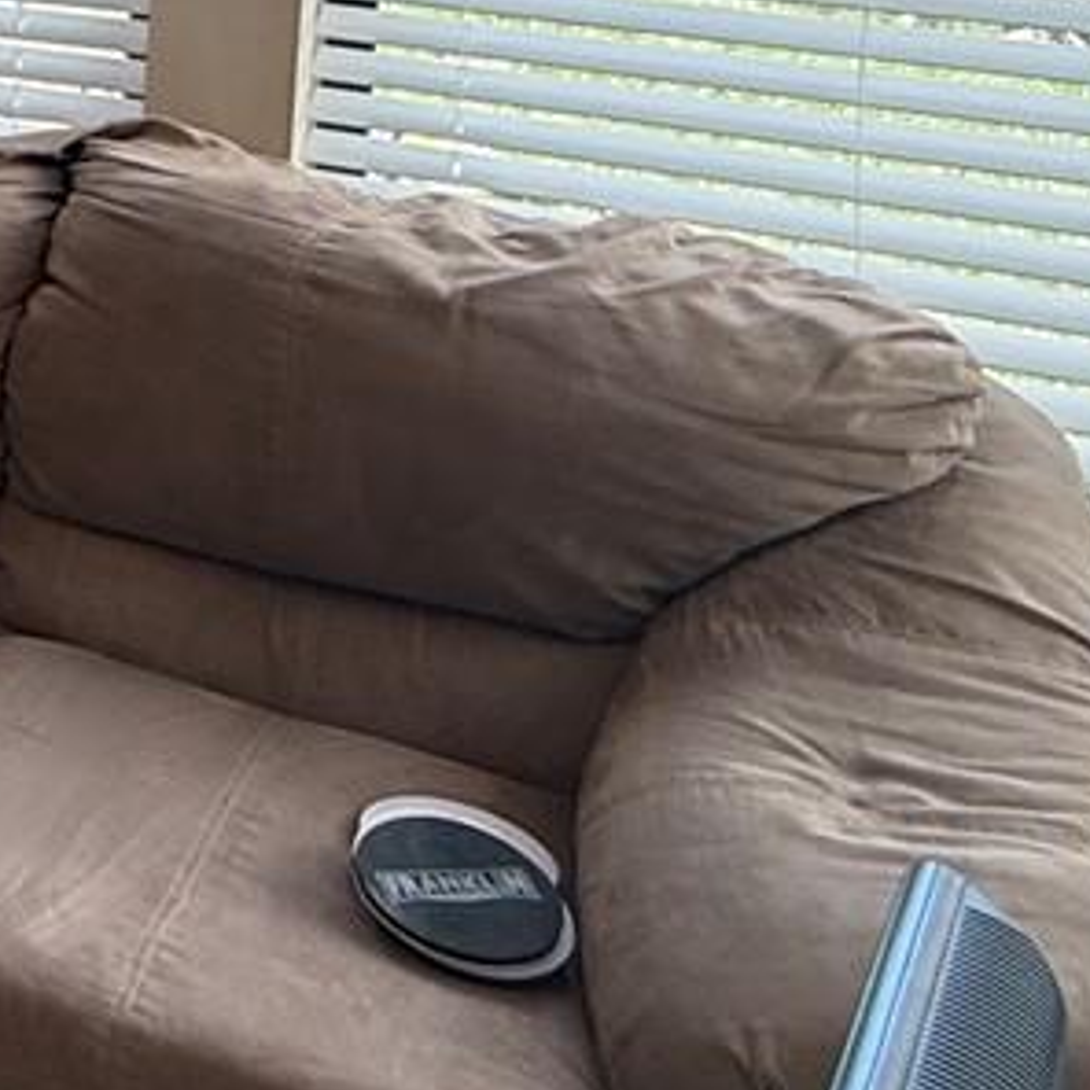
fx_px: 2387
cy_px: -162
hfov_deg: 18.2
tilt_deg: -7.1
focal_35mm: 67
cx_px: -1038
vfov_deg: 23.8
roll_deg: +0.1
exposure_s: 1/120
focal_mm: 2.22
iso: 80
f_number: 2.2
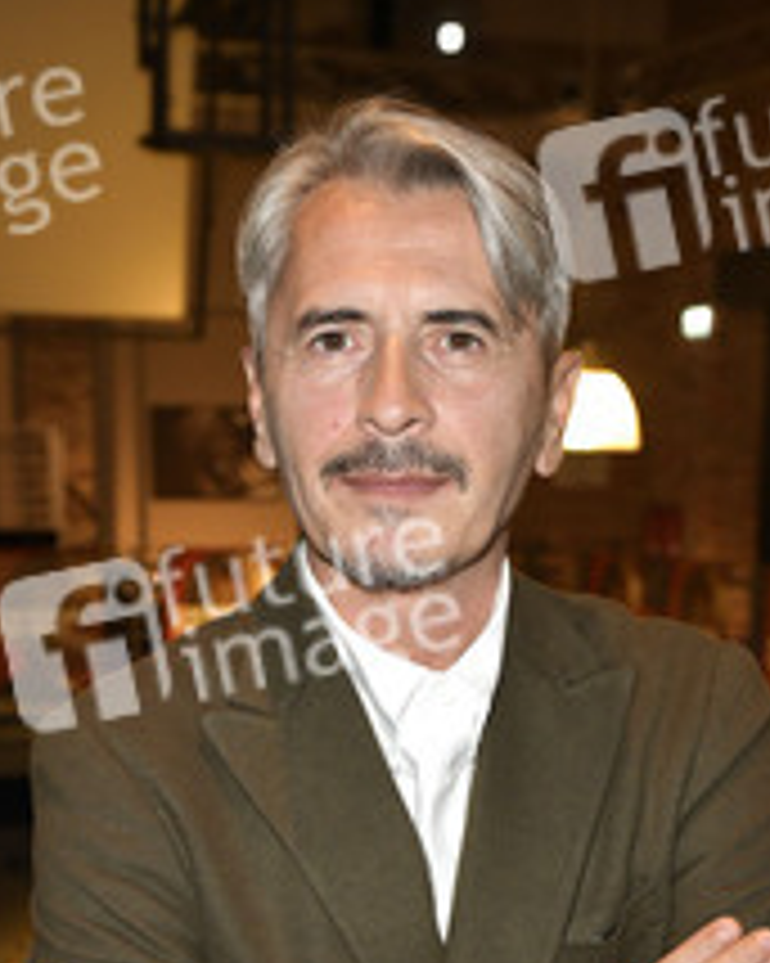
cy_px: 850
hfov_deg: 18.3
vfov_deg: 22.3
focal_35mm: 84
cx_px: 360
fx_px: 2395
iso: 1600
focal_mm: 48
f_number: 5.6
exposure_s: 1/160
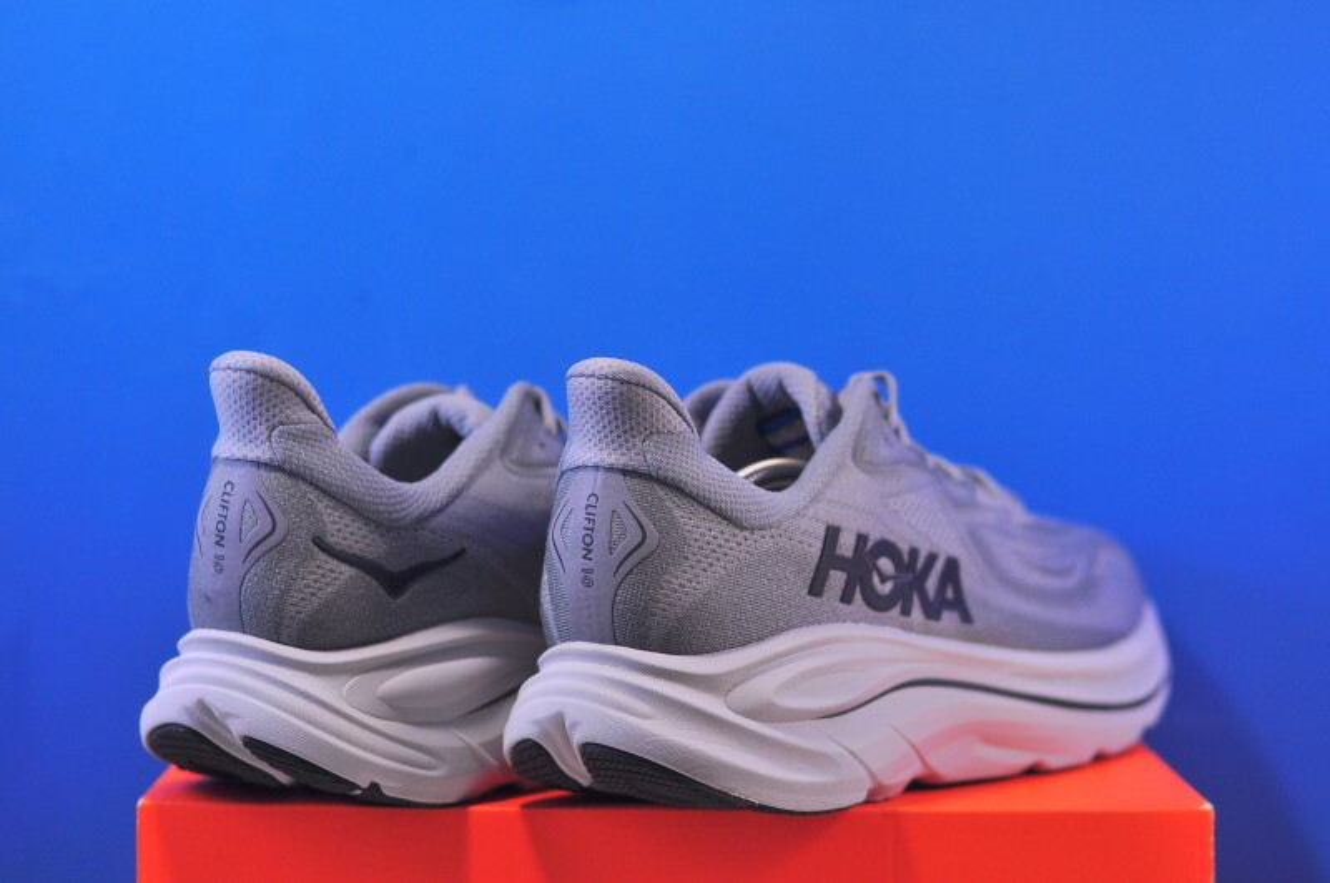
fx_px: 2767
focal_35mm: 75
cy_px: 442
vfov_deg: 18.1
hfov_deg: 27.0
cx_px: 665
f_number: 2.5
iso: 250
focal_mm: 50
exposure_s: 1/320
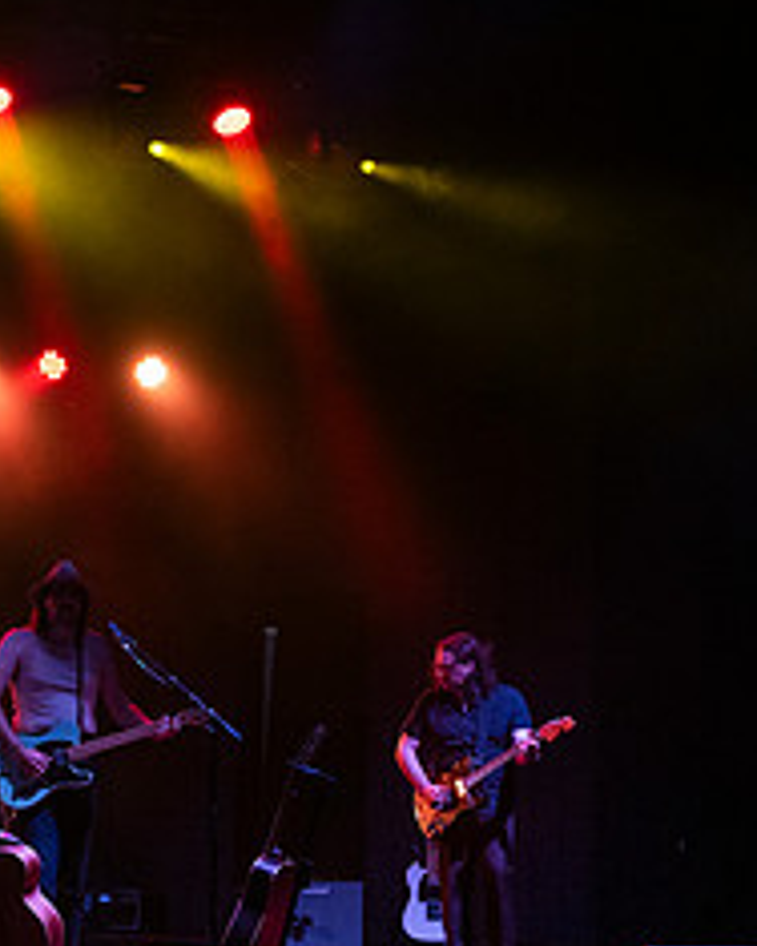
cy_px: 578
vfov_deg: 16.6
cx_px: -290
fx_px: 3249
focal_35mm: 116
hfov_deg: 12.8
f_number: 3.5
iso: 2500
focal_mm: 50
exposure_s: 1/400
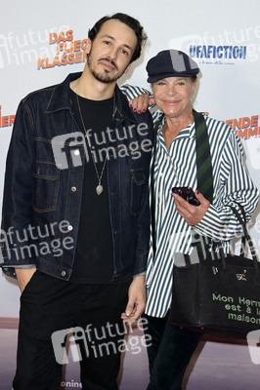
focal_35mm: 70
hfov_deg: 19.4
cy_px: 195
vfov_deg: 28.9
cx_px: 130
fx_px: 760
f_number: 5.6
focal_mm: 70
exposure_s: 1/250
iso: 640
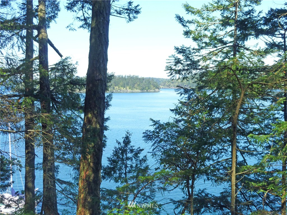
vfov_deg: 30.3
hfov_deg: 39.7
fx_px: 398
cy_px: 108
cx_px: 144
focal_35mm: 48
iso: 80
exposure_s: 1/160
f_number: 4.3
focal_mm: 8.6
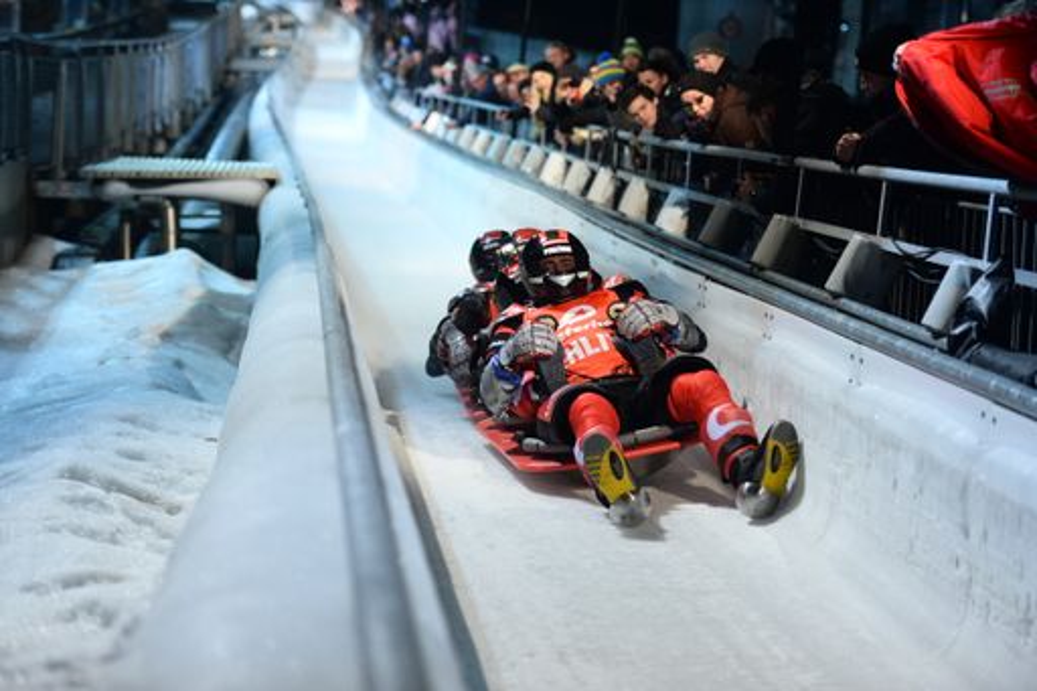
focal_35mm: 102
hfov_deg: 20.0
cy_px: 346
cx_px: 518
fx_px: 2937
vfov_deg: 13.4
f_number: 2.8
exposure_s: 1/800
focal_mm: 102
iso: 2500
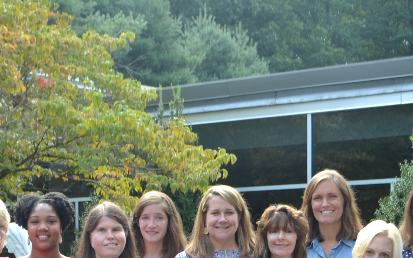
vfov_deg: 11.1
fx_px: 1294
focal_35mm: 115
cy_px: 337
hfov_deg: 17.6
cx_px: -17
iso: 280
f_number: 5.6
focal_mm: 24
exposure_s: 1/125
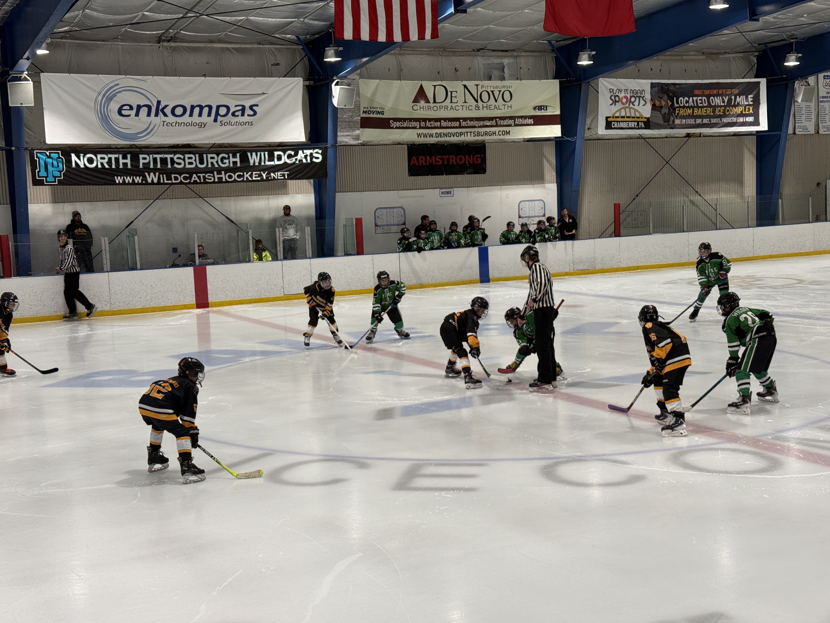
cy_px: 312
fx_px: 1151
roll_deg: +2.6
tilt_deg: -5.9
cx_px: 415
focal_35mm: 48
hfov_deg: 39.7
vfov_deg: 30.3
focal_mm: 6.76
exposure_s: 1/120
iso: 64
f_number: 1.78
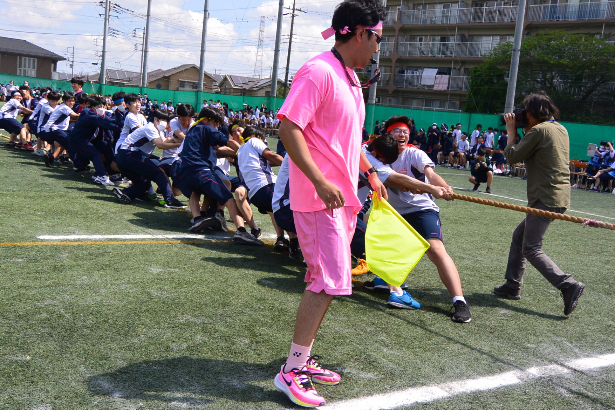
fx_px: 717
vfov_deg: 31.9
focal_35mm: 42
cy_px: 208
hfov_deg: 46.4
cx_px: 335
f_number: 5
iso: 160
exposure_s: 1/800
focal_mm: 13.6
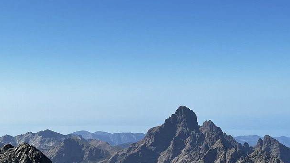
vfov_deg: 16.0
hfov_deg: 28.2
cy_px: 138
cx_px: 145
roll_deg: +1.4
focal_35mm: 75
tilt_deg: -3.7
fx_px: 577
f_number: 1.5
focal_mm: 5.7
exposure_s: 1/5319
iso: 50
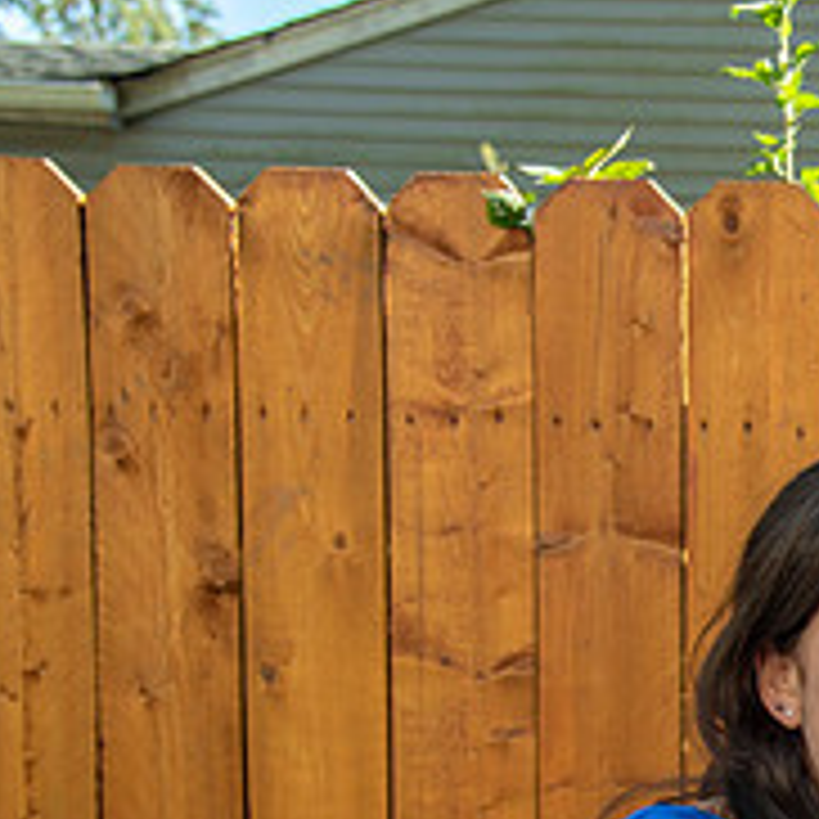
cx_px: 1206
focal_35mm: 95
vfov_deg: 17.8
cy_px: 826
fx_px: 2543
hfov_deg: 16.7
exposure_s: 1/320
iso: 125
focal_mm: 35
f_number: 4
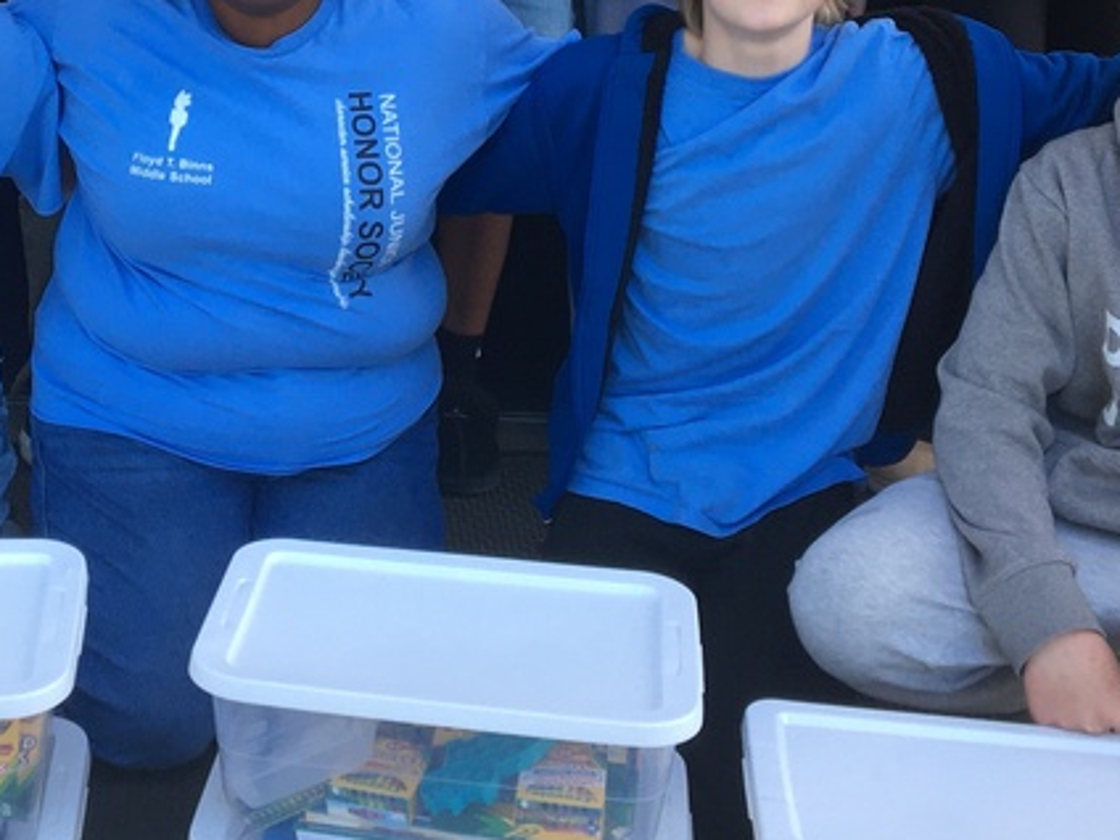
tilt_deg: -12.5
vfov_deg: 20.6
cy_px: 106
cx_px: 251
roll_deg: -1.2
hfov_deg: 27.3
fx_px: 2265
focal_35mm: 70
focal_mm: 4.15
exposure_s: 1/120
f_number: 2.2
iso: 32
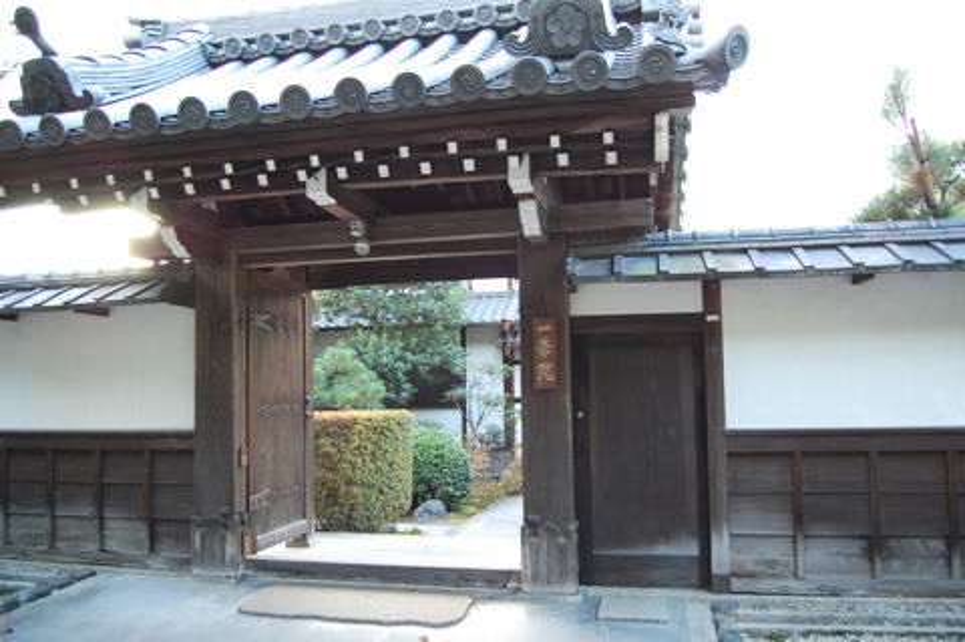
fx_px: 723
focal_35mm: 27
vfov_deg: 47.8
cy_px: 321
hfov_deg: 67.4
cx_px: 482
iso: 400
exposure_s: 1/30
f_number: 3.5
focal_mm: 18
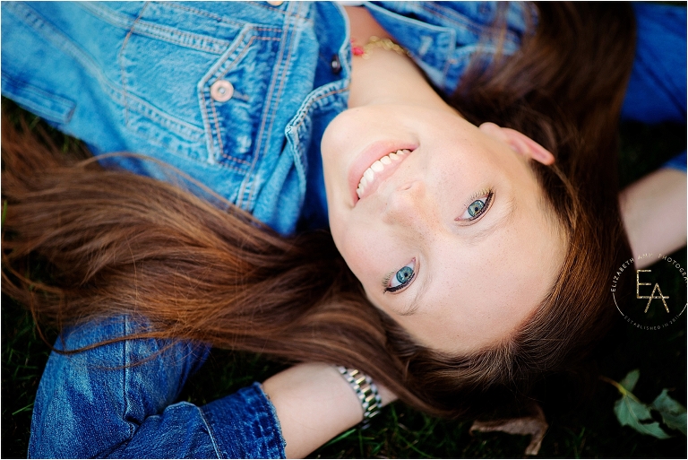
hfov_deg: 23.9
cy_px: 230
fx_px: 1625
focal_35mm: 85
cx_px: 344
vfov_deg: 16.1
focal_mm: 85
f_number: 2
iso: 200
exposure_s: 1/800
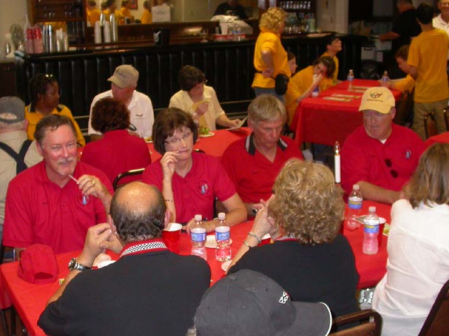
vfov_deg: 27.0
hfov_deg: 35.4
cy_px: 187
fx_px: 700
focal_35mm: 54
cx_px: 182
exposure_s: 1/60
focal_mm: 7.85
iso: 200
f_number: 2.6
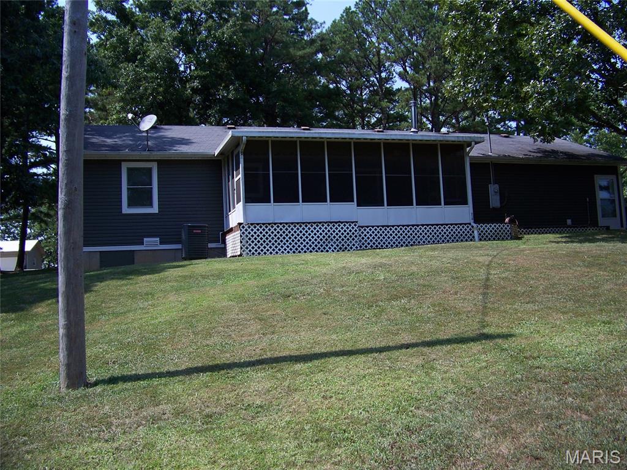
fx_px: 652
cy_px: 235
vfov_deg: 39.7
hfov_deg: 51.4
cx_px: 314
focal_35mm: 36
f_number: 2.8
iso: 64
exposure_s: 1/640
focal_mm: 5.85
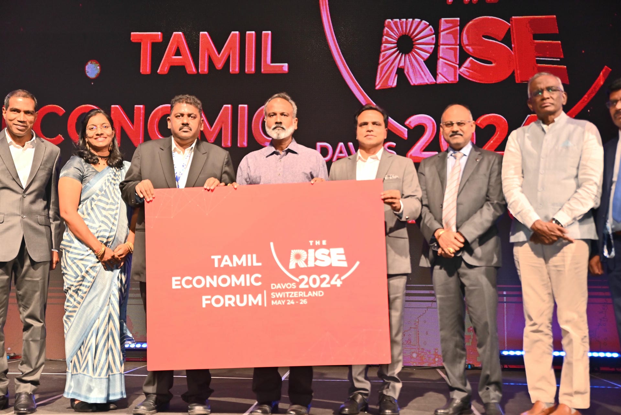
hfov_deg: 42.7
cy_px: 208
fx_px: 794
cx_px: 310
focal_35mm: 46
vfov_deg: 29.3
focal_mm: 46
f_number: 3.5
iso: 500
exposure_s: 1/200
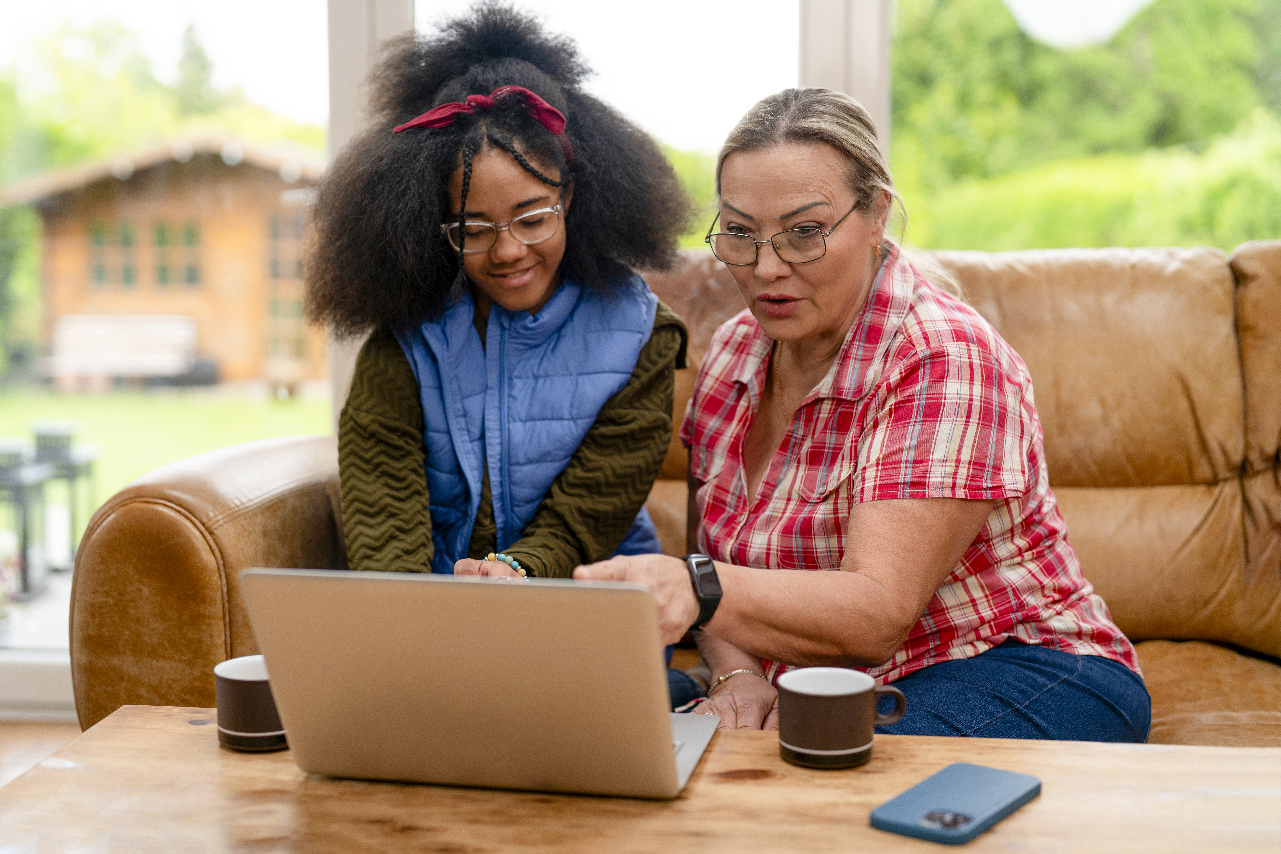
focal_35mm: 50
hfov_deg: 39.6
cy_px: 427
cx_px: 640
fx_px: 1779
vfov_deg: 27.0
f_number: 2
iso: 400
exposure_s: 1/640
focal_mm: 50
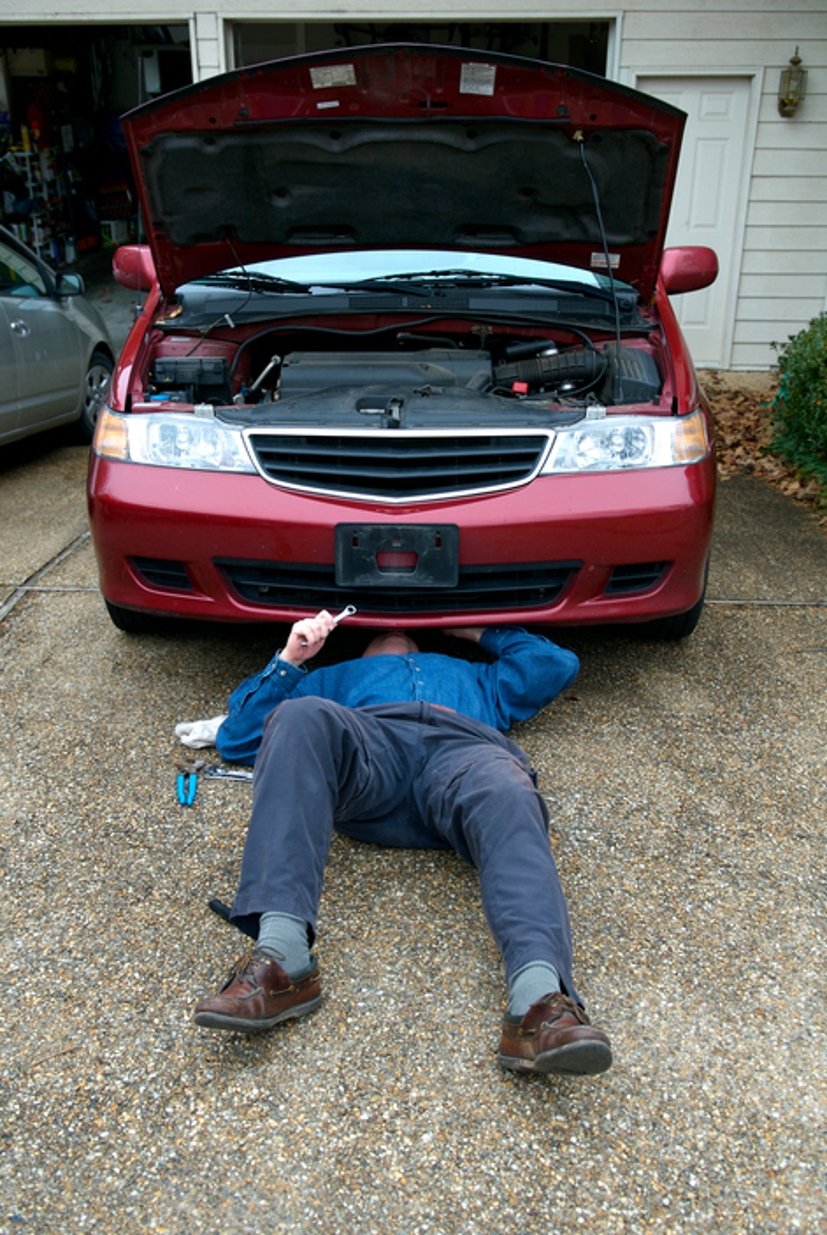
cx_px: 404
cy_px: 623
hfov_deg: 36.1
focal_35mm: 37
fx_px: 1270
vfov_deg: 51.8
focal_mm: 24
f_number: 4
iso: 100
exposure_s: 1/60
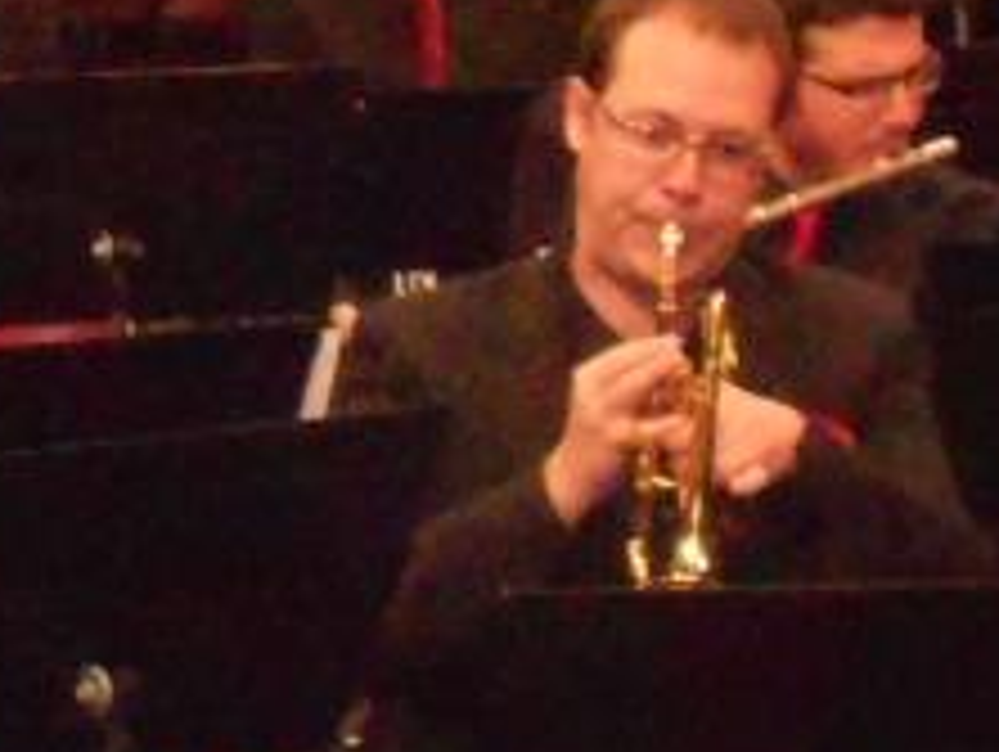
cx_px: 220
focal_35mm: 258
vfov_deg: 5.8
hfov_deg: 7.7
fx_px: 7454
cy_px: 662
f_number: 4.9
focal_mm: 10
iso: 1600
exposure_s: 1/60
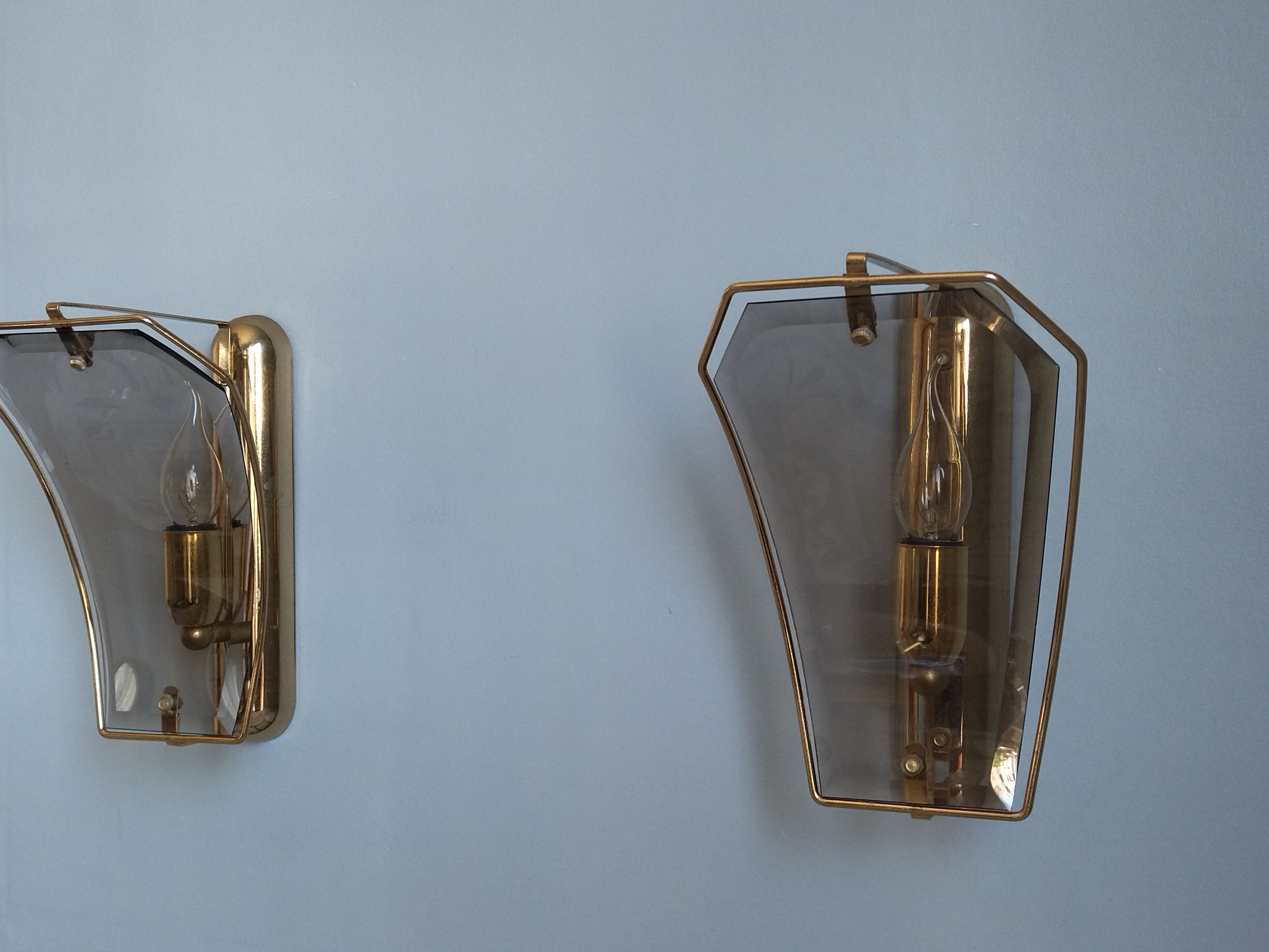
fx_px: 1063
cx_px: 611
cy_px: 468
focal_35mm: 29
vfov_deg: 48.2
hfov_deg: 61.6
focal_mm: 4.74
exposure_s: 1/33
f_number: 1.79
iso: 138
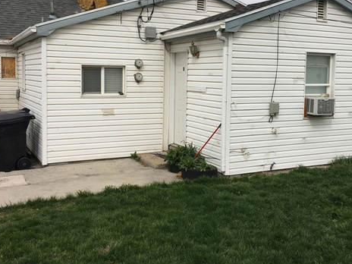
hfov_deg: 46.8
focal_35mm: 40
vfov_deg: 35.8
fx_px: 407
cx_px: 183
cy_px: 105
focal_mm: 4.15
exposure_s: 1/2079
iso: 25
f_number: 2.2
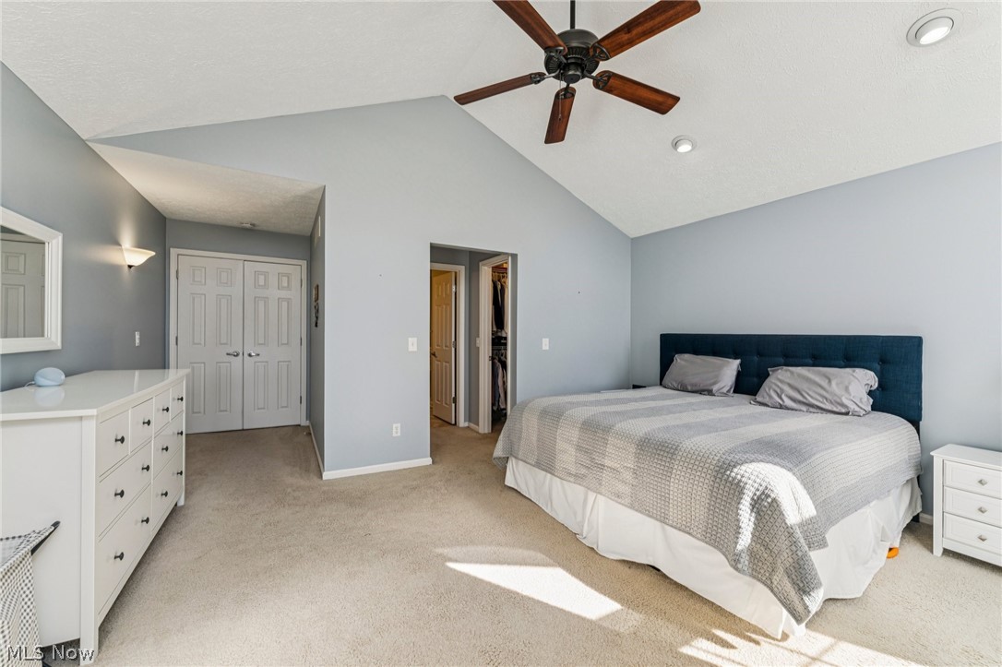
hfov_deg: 104.3
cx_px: 501
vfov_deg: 81.2
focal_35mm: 14
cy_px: 334
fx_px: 389
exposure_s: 1/80
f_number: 5.6
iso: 200
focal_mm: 14
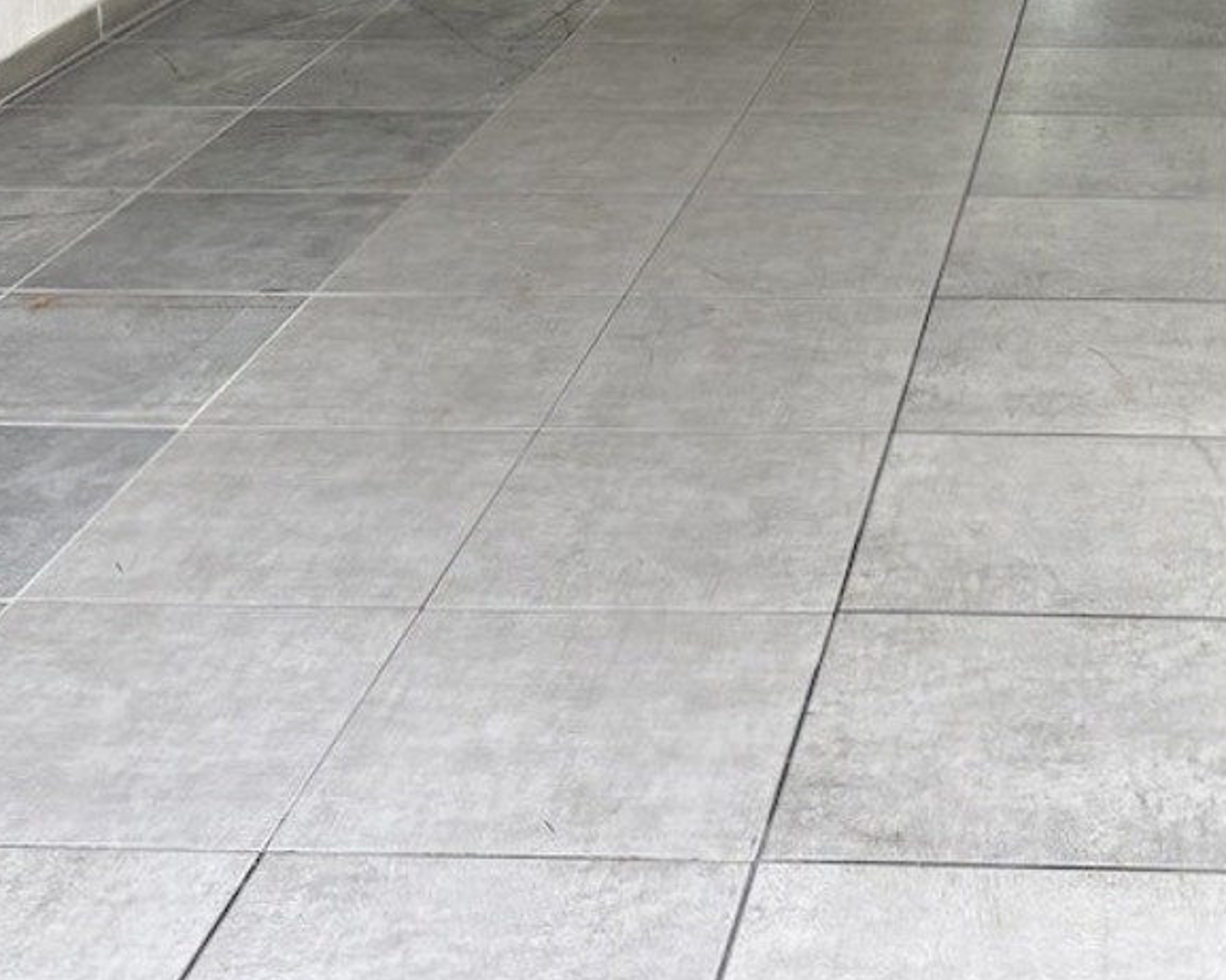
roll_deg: +0.3
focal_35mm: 65
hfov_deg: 27.9
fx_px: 2357
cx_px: 1130
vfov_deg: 21.8
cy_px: -191
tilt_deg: -10.1
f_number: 1.78
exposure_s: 1/121
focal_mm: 6.76
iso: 160
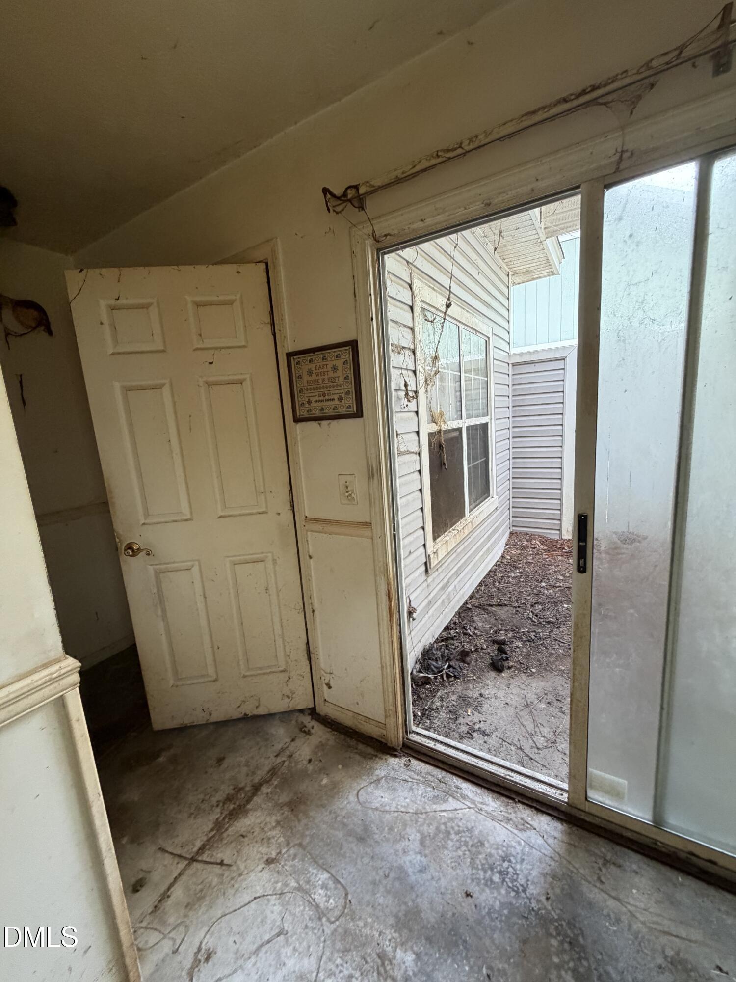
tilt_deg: -7.1
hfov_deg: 85.7
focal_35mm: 14
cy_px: 491
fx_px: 397
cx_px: 368
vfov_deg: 102.1
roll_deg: +5.4
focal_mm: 2.22
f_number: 2.2
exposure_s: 1/121
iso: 320
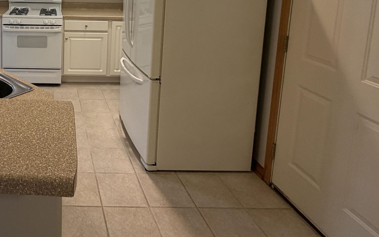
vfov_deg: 39.3
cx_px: 52
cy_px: -1
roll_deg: -0.6
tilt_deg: -5.6
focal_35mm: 28
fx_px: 289
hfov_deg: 58.7
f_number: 2.2
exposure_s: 1/60
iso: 200
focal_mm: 2.22
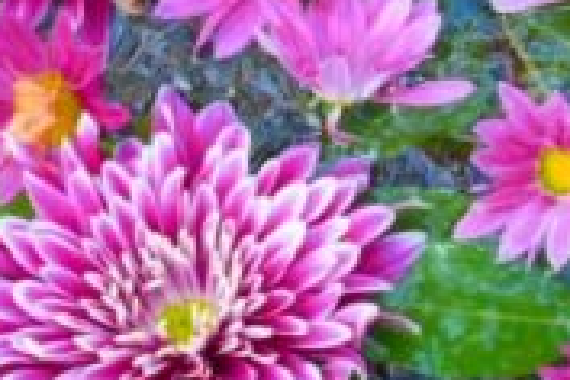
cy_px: -145
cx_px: 683
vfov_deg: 5.8
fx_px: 3719
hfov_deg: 8.7
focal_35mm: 235
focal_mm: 27
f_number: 14
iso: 2000
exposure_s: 1/50
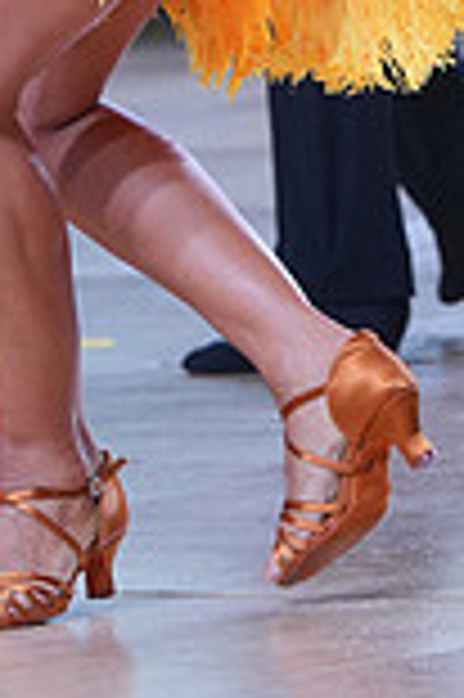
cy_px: -437
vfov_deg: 3.9
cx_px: 164
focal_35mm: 533
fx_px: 10327
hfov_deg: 2.6
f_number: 5.6
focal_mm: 142
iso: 1250
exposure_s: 1/400
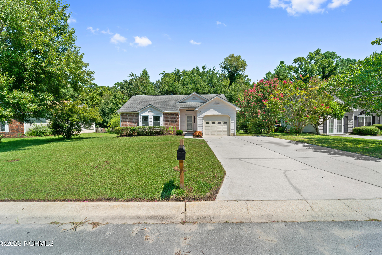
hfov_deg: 104.2
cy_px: 128
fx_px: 149
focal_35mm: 14
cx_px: 191
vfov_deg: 81.2
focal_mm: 14
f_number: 9.5
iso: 80
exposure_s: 1/200
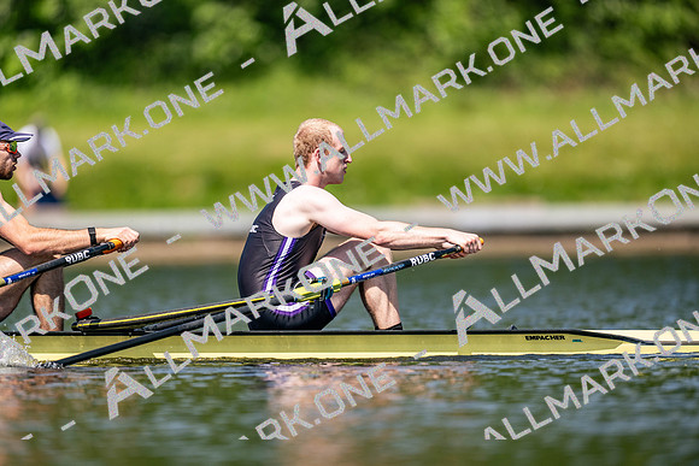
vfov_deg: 2.3
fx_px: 11652
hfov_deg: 3.4
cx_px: 350
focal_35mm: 600
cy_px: 233
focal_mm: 600
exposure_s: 1/2500
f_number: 4
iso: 250
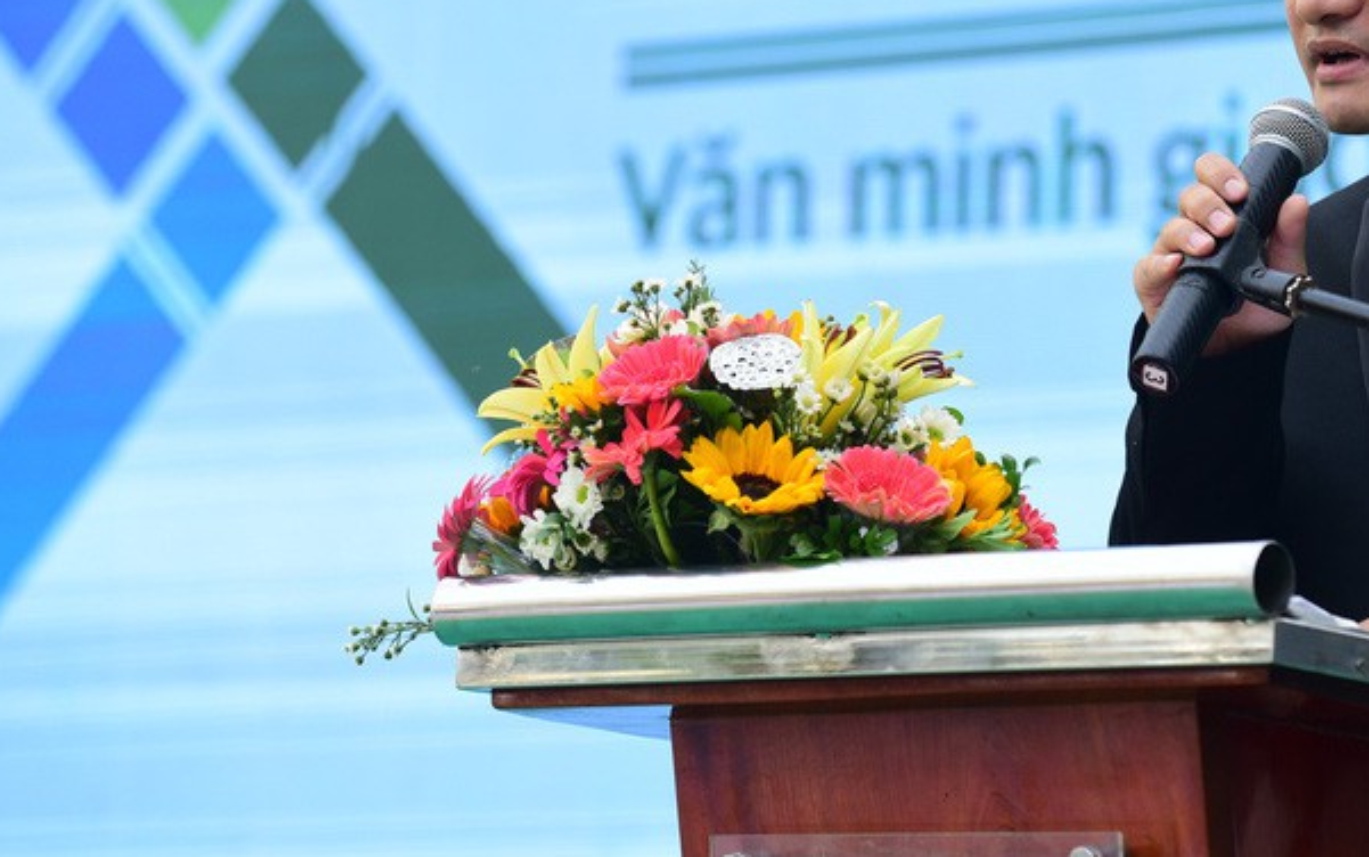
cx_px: 961
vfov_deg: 6.1
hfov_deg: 9.7
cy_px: 147
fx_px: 8061
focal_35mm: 216
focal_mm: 130
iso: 400
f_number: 3.5
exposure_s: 1/400
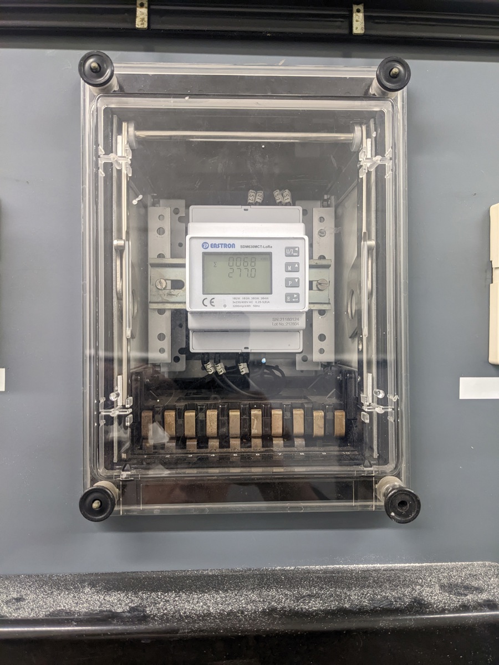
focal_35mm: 27
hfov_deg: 51.4
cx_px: 250
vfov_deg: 65.3
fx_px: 519
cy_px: 332
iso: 207
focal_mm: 4.38
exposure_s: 1/99.9
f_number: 1.73
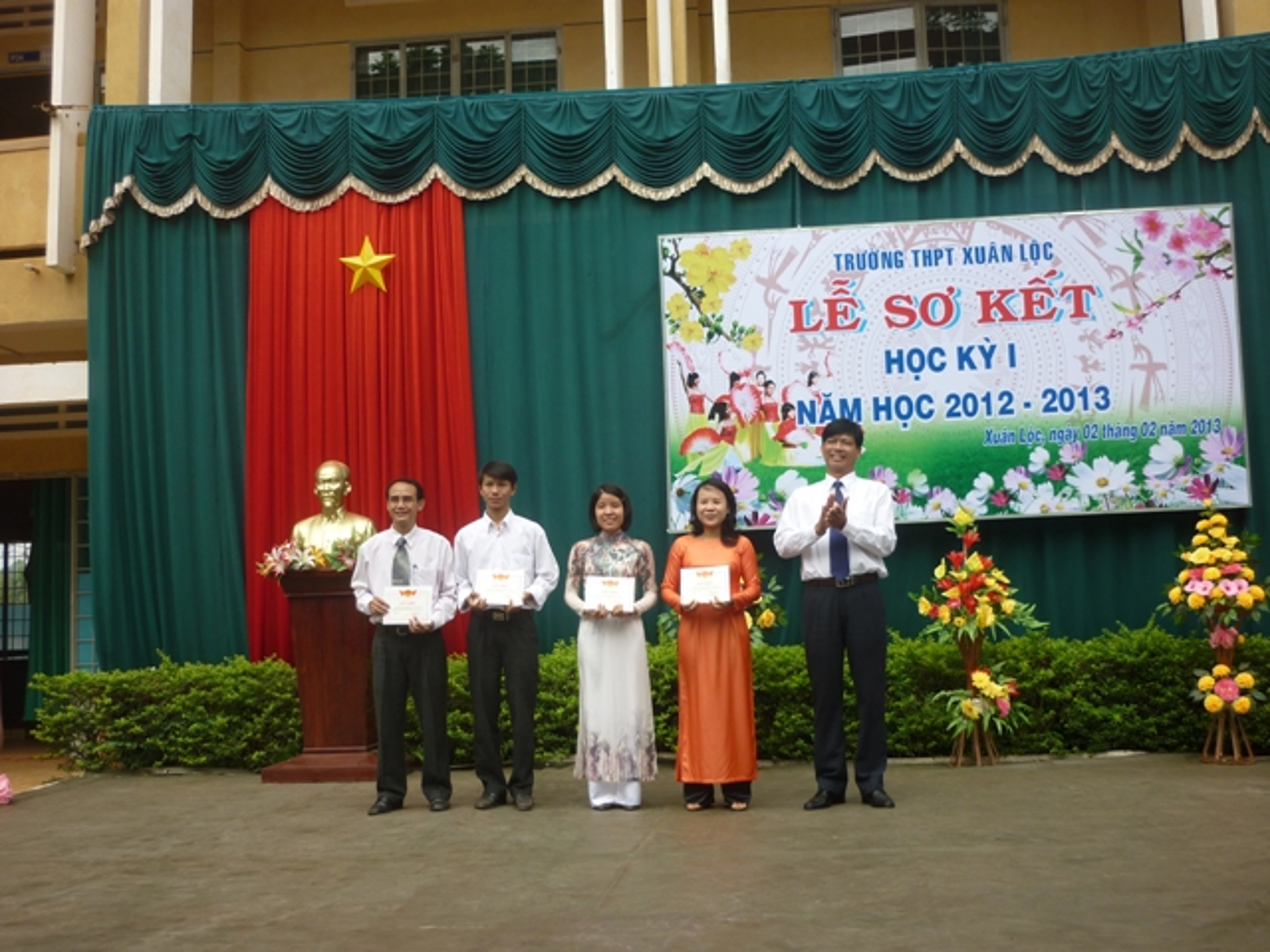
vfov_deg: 36.8
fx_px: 1431
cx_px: 635
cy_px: 476
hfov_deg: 47.9
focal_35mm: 39
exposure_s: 1/320
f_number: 3
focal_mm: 6.4
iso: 80
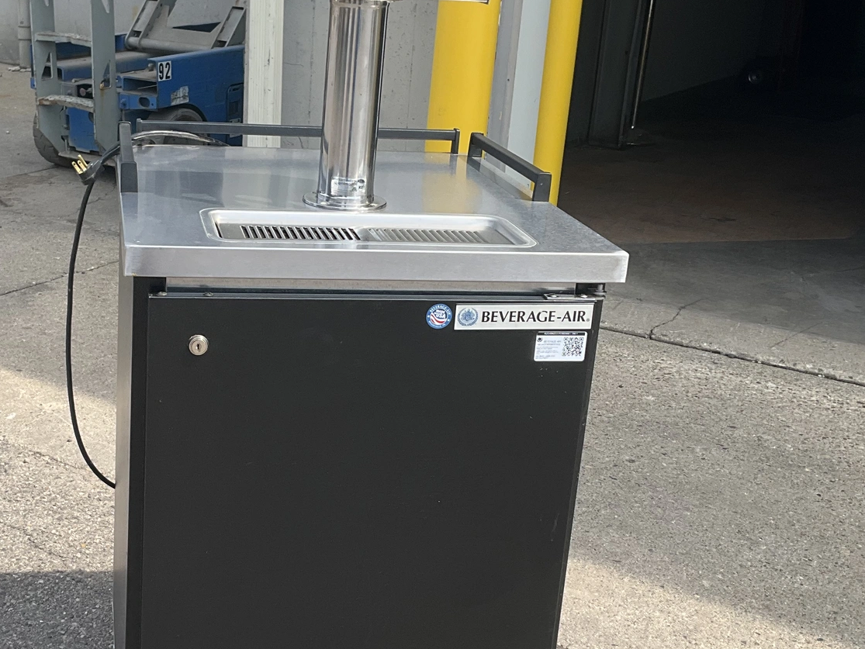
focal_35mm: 52
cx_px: 291
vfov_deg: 28.0
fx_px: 1300
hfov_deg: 36.4
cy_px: 330
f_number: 1.8
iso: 25
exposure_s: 1/912
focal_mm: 3
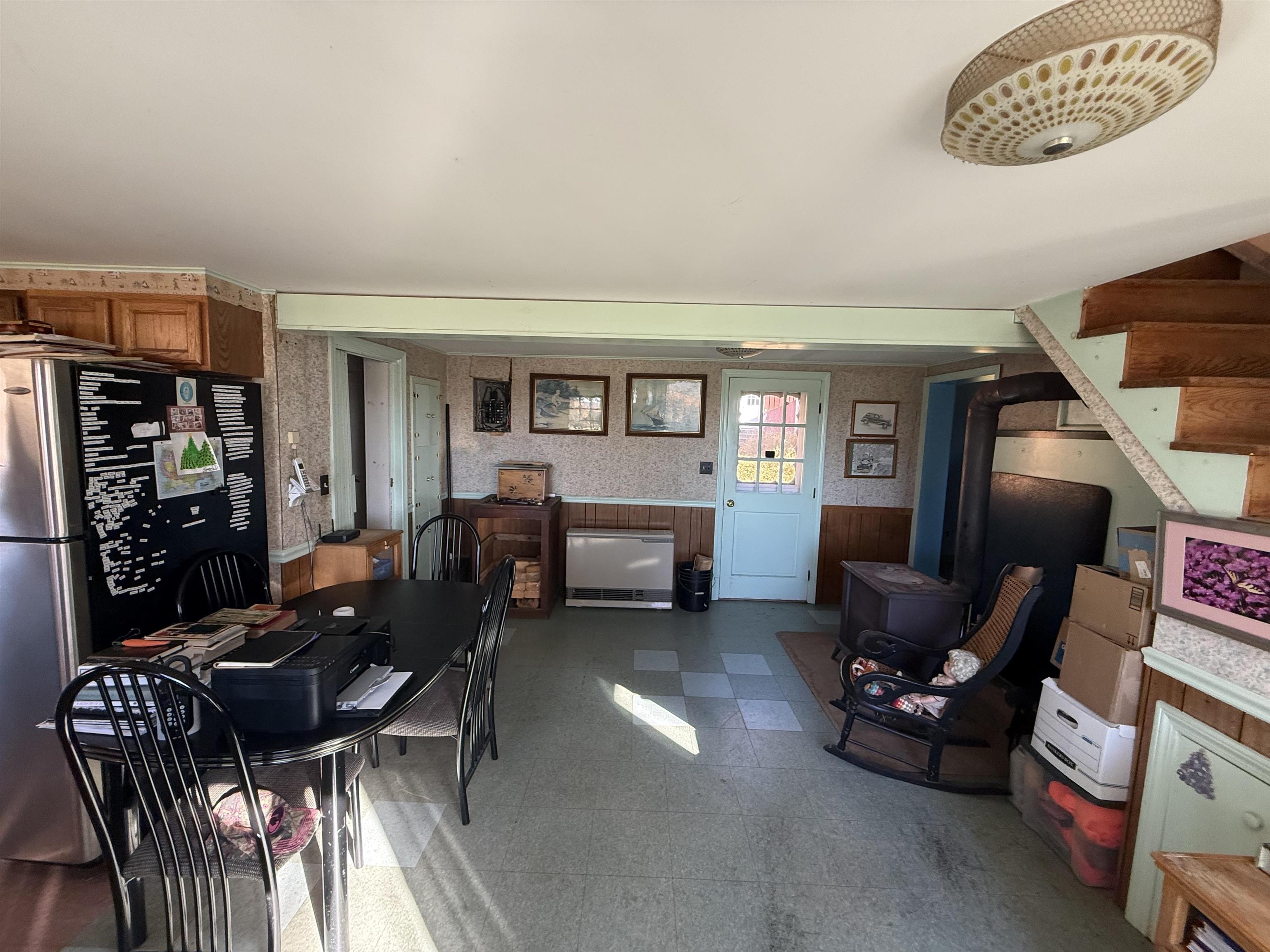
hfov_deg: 102.1
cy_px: 476
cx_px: 635
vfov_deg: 85.7
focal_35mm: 14
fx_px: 514
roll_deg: -2.2
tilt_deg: -5.5
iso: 250
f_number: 2.2
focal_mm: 2.22
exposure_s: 1/99
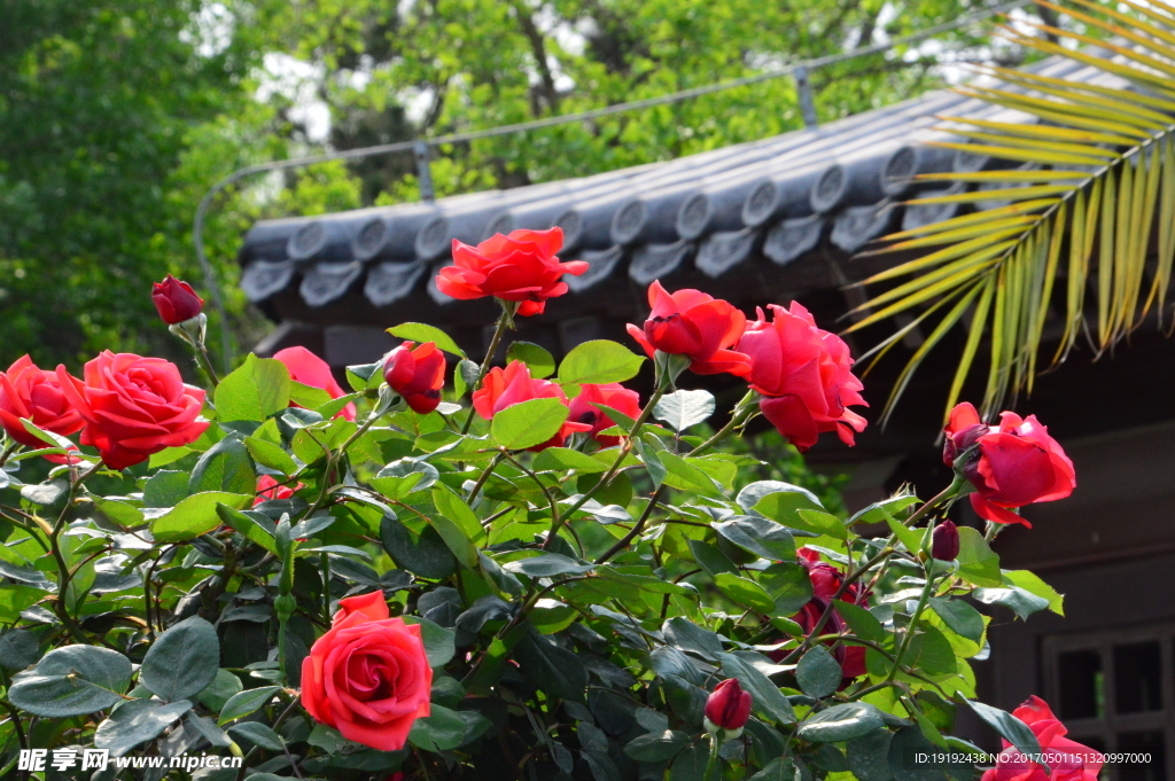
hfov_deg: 12.5
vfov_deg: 8.3
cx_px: 588
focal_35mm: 165
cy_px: 390
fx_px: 5381
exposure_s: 1/250
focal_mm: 110
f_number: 20
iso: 1600
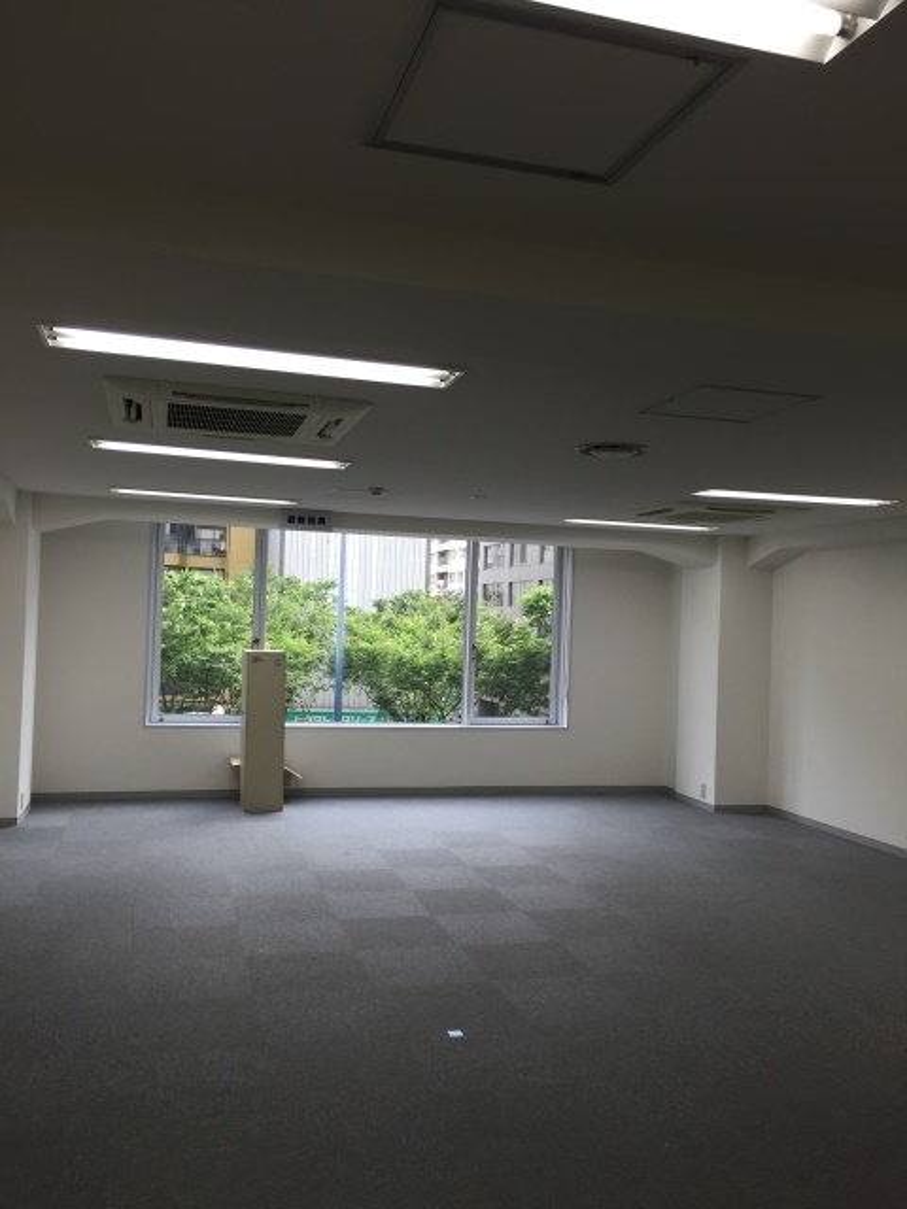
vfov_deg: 61.7
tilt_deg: +1.7
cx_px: 454
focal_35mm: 29
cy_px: 604
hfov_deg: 48.2
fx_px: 1013
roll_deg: -0.9
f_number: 2.2
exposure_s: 1/120
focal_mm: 4.15
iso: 40
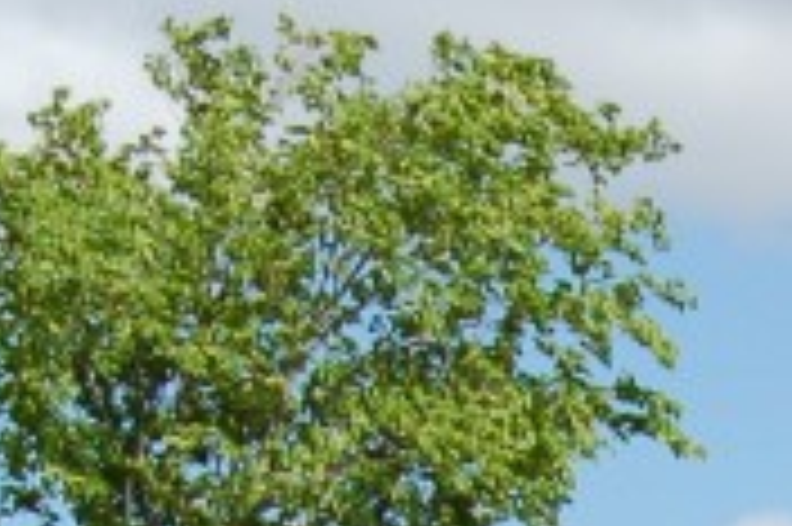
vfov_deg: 5.7
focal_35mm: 236
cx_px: 1249
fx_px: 5187
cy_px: 1039
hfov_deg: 8.5
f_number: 10
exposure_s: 1/400
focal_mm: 24
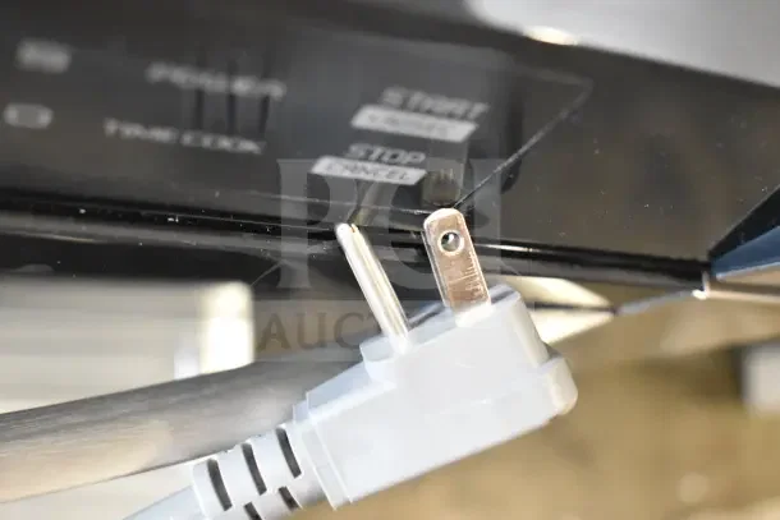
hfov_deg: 42.3
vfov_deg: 29.0
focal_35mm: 46
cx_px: 390
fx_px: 1008
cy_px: 260
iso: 6400
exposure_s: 1/60
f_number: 4.2
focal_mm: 31
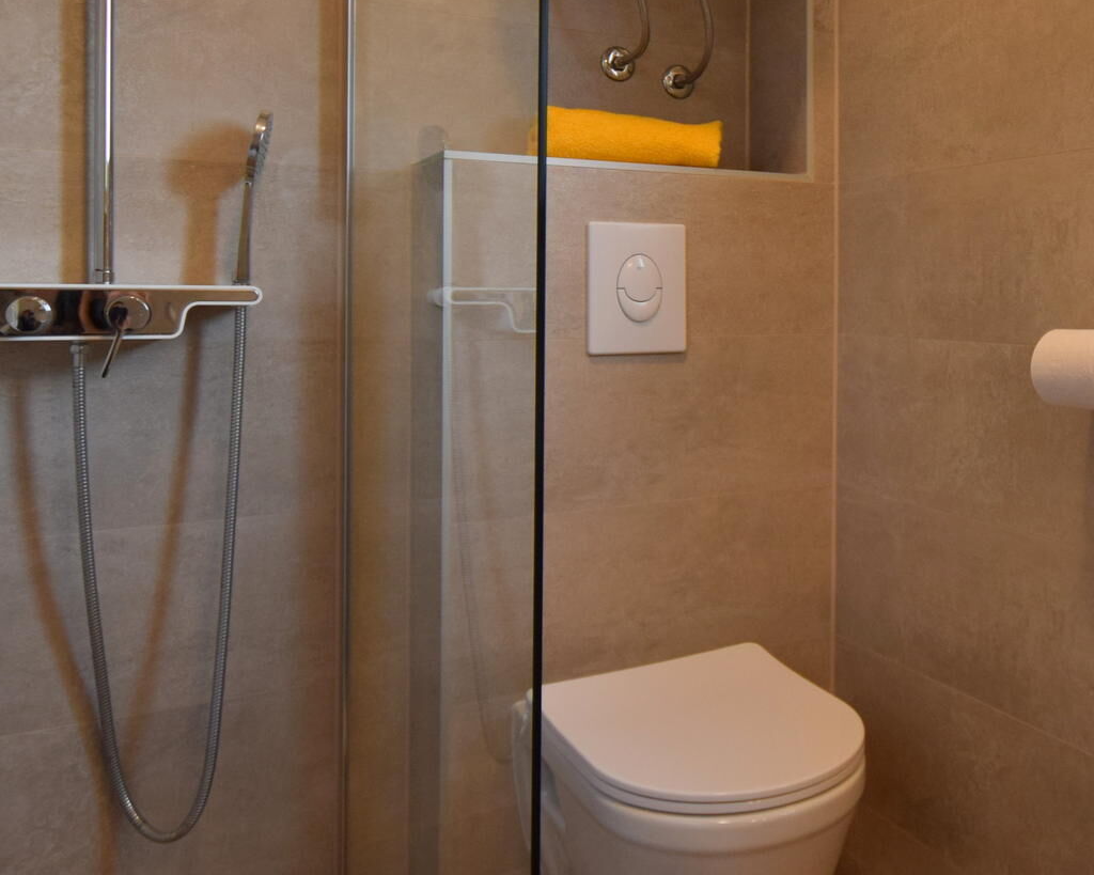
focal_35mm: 33
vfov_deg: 43.5
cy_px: 251
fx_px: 1068
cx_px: 838
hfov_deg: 51.6
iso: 500
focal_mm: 10
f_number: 4
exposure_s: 1/60
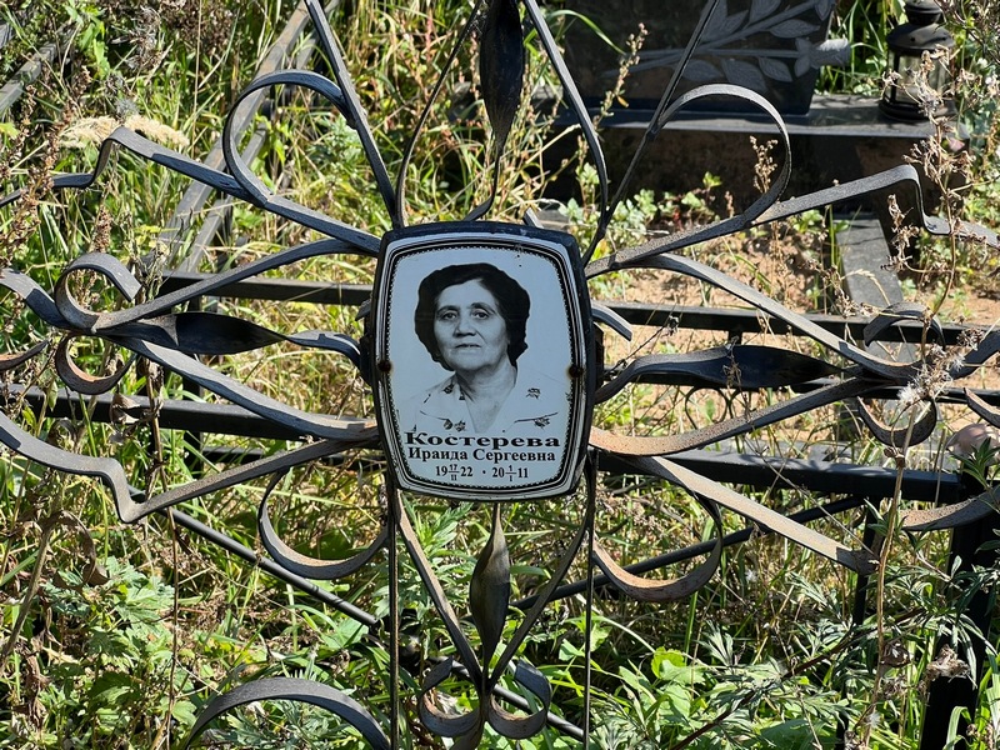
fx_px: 2224
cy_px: 375
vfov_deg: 19.1
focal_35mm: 77
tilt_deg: -23.2
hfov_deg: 25.3
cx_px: 500
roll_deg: +0.1
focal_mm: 9
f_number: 2.8
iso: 32
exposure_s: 1/213
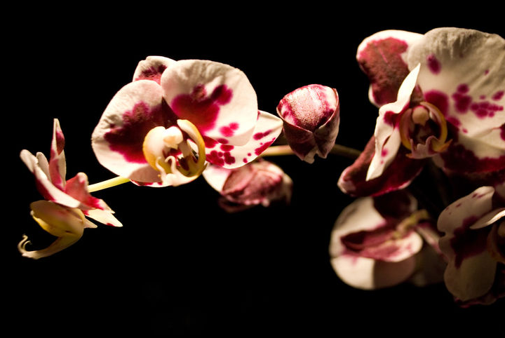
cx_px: 292
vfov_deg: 18.2
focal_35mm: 75
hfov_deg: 26.9
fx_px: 1053
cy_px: 131
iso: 400
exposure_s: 1/60
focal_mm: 40
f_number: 4.5
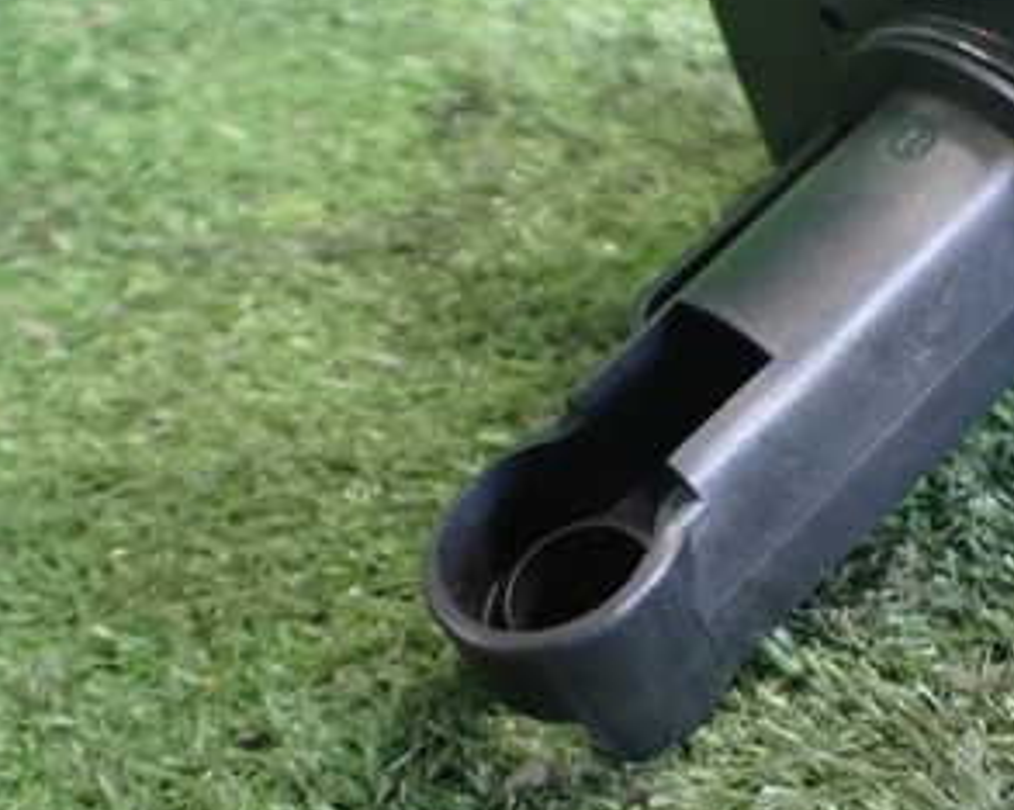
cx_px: 779
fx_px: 1799
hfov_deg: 30.9
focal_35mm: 60
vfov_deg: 25.3
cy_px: 308
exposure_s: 1/30
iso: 800
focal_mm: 5.4
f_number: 2.3
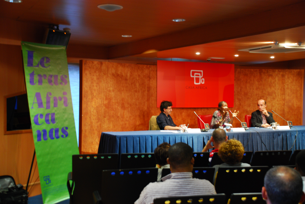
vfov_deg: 28.2
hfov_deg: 41.1
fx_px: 407
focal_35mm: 48
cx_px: 152
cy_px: 102
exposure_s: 1/5
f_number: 4.2
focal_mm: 32
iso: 400
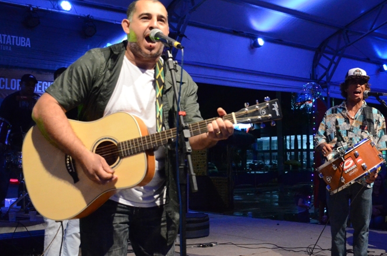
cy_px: 133
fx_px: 547
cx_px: 262
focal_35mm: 51
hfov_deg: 38.5
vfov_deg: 26.4
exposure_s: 1/250
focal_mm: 22
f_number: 3.5
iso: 5000
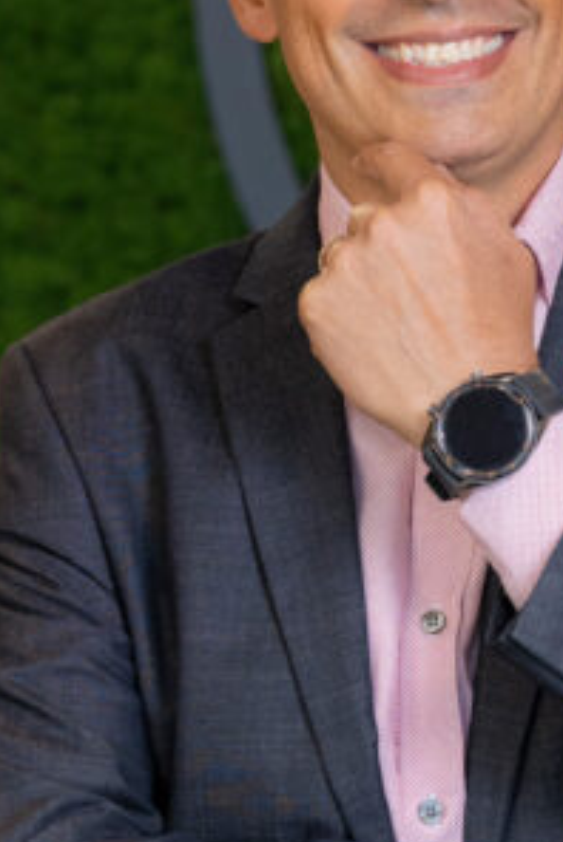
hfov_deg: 4.4
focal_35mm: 311
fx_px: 7278
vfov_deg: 6.6
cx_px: 446
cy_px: 680
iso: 500
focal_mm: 80
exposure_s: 1/50
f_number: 4
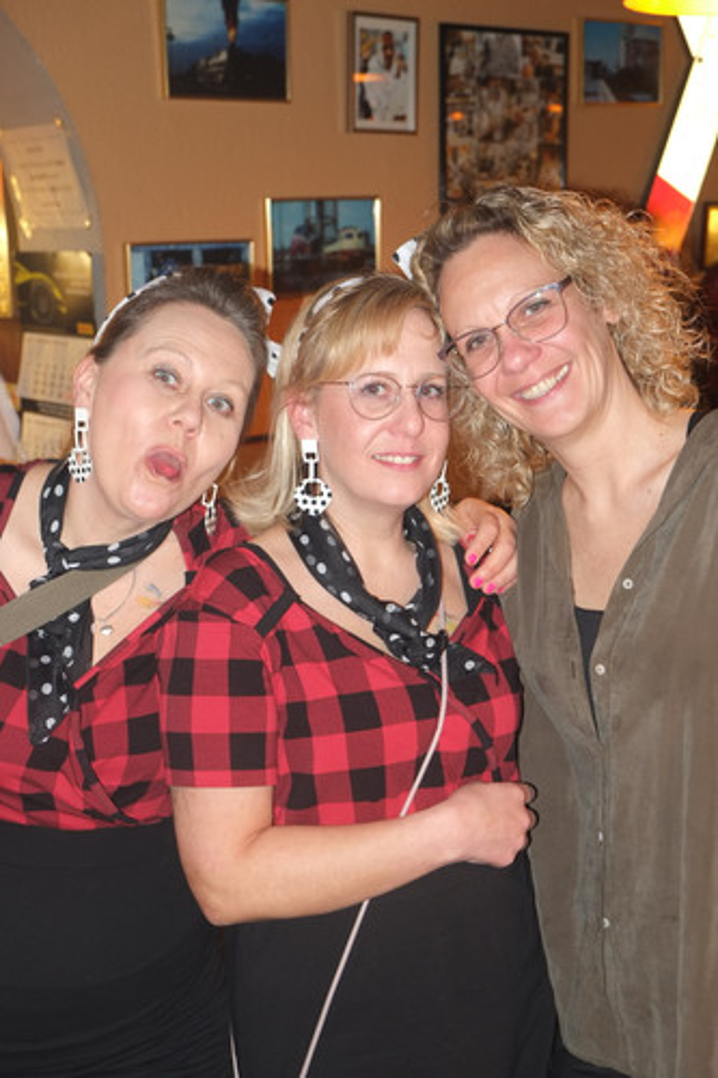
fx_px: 1347
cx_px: 359
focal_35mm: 45
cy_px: 539
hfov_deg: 29.8
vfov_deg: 43.6
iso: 800
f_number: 3.6
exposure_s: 1/15
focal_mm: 30.2
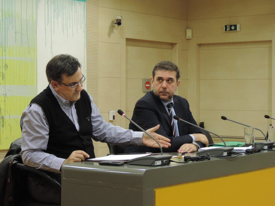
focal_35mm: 90
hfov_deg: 21.8
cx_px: 138
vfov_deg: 16.4
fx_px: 715
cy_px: 103
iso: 560
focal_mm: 16
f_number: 4.1
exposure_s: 1/25
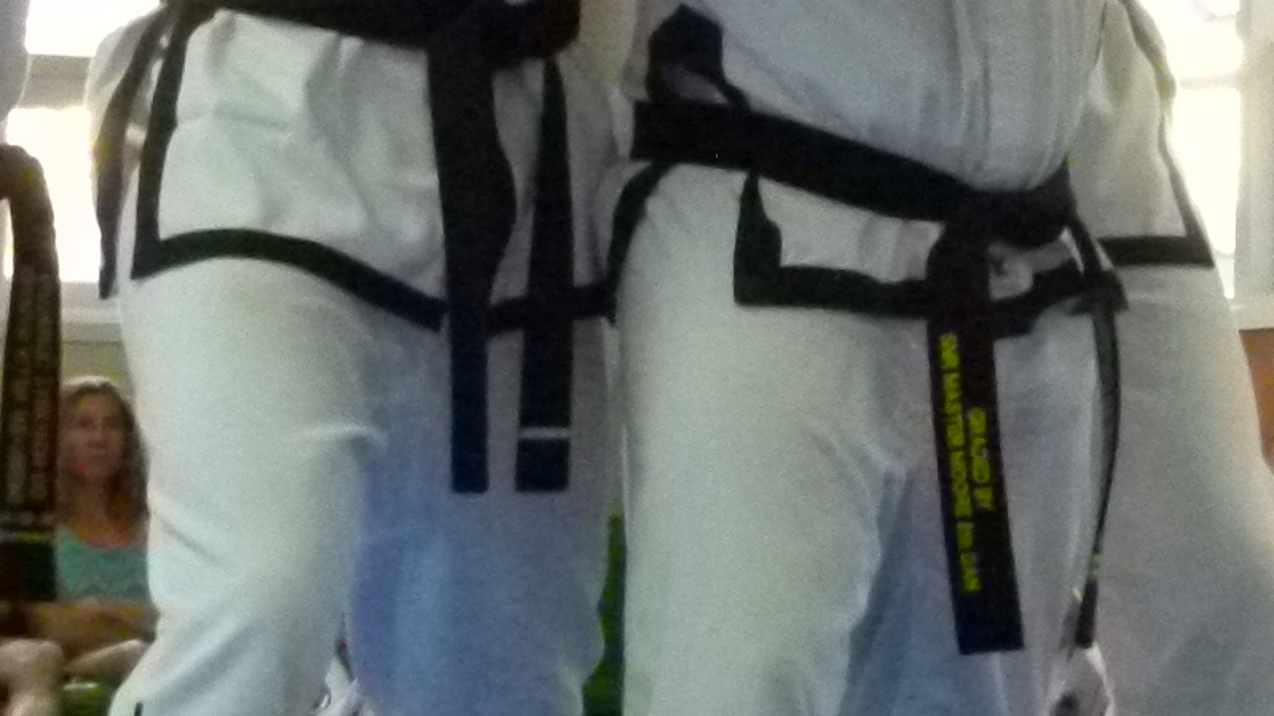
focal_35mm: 213
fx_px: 7194
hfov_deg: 10.0
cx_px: 1475
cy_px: 271
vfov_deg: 5.7
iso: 800
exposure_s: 1/80
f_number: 3.3
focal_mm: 11
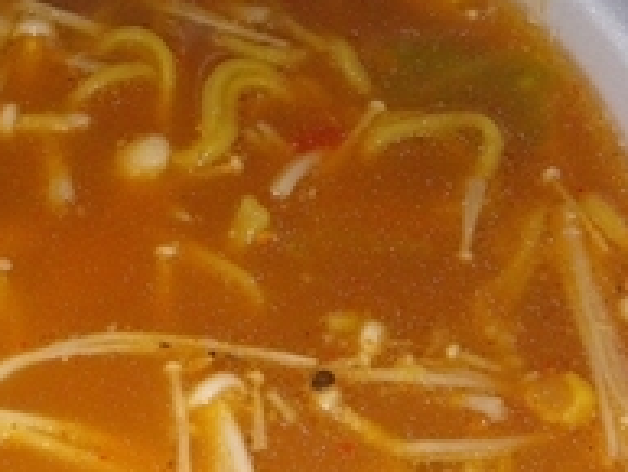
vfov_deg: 16.9
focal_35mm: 87
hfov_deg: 22.0
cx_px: 81
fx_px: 1579
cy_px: 381
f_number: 5
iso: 400
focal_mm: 7.5
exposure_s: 1/60
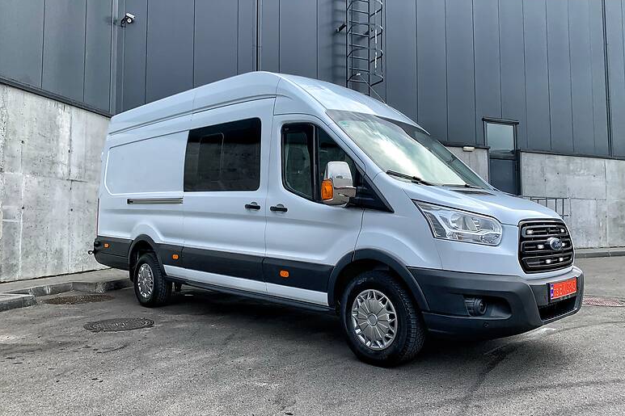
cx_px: 321
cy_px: 195
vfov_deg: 46.4
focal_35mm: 28
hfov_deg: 65.5
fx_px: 486
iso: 25
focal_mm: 4.2
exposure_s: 1/1001
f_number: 1.8
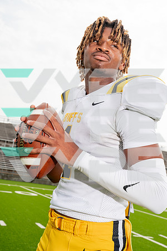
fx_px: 313
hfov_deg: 29.9
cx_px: 84
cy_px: 126
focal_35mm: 45
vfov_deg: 43.6
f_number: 8
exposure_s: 1/250
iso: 100
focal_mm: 45
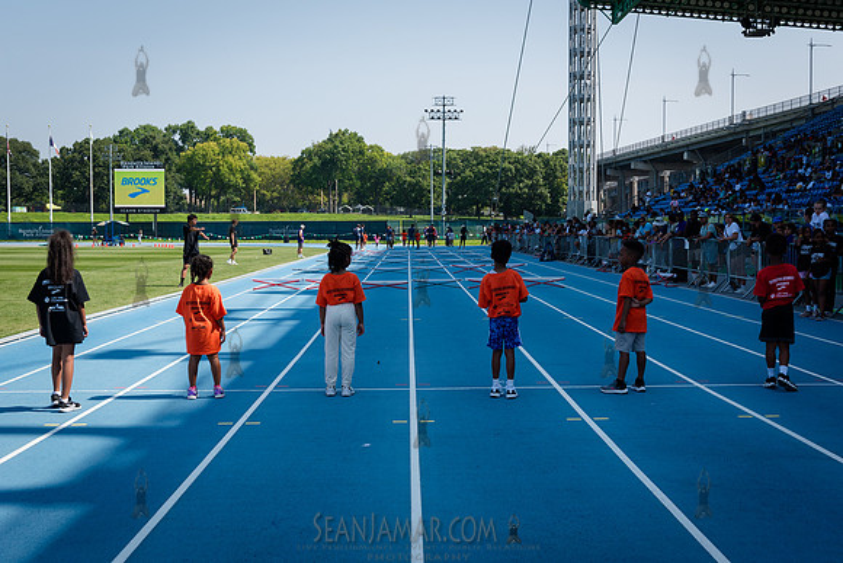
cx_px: 422
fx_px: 1034
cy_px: 282
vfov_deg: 30.4
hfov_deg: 44.3
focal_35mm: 44
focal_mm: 44
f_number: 5.6
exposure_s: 1/1000
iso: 400
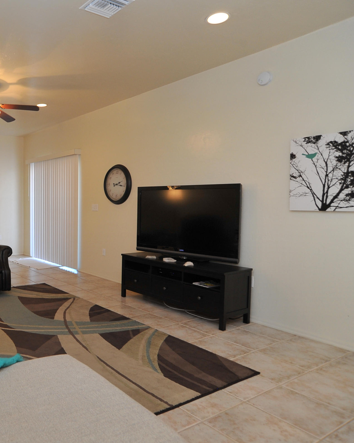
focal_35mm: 26
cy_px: 216
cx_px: 30
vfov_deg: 66.0
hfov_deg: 48.6
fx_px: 340
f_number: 6.3
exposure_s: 1/30
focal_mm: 18
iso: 800
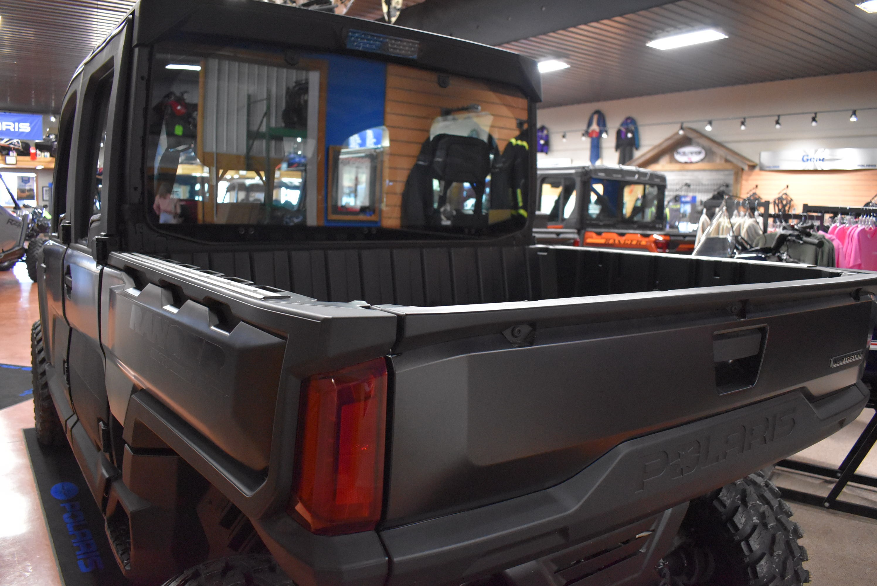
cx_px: 438
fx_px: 658
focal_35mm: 27
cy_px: 293
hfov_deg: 67.3
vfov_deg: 48.0
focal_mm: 18
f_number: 3.5
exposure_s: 1/125
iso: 4500
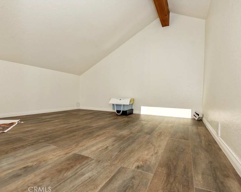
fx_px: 114
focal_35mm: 16
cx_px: 134
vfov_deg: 80.4
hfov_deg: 92.7
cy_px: 96
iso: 800
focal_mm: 14
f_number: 5
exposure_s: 1/100
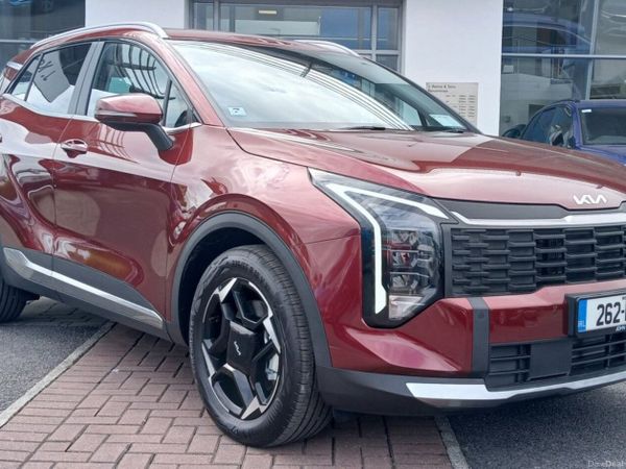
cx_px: 313
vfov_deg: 53.1
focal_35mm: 26
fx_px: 470
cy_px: 234
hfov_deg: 67.3
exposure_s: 1/273
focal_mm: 3.98
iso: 20
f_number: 1.8
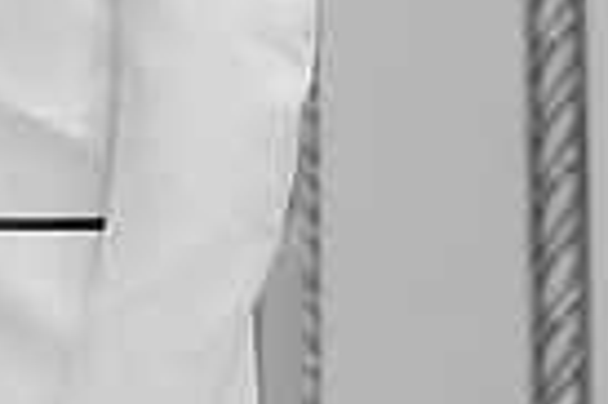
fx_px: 3846
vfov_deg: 6.0
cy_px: 292
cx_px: -363
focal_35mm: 228
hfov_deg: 8.8
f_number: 2.8
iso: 800
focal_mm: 50
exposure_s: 1/125
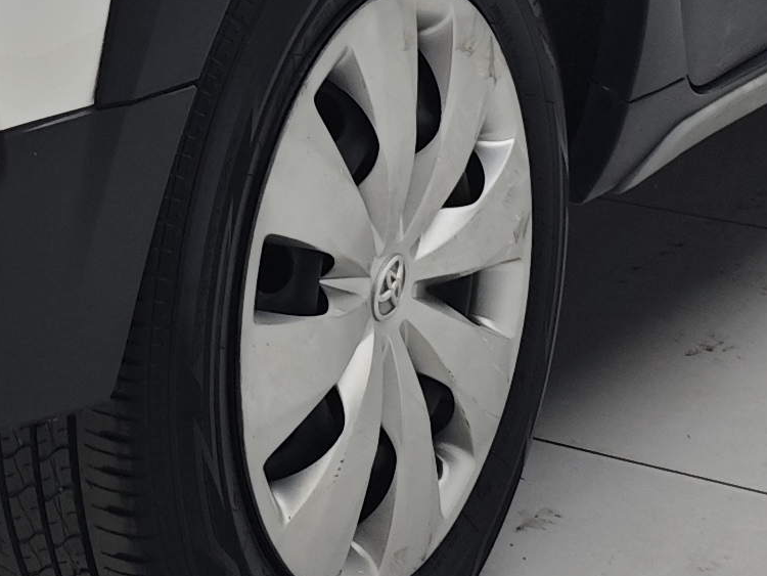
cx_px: -70
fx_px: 2904
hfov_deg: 14.7
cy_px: -252
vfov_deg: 11.0
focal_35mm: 131
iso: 50
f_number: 1.6
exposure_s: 1/100
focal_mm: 5.84
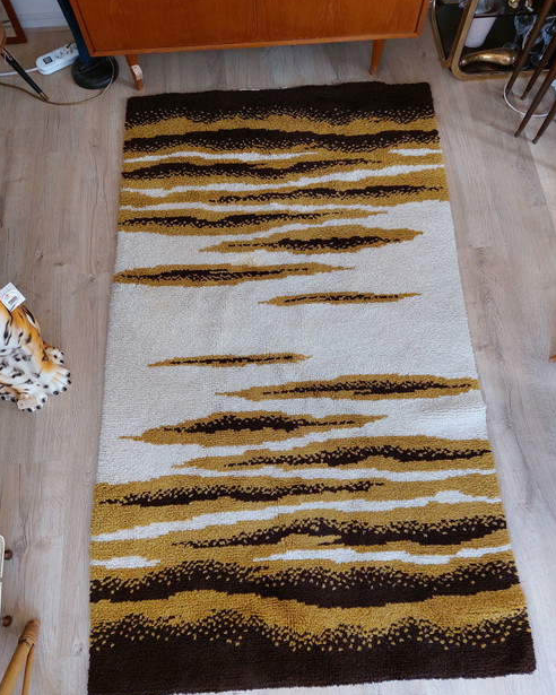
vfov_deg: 66.0
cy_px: 361
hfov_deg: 54.9
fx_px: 535
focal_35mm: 26
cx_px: 269
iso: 200
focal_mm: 5.23
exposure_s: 1/100
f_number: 1.8
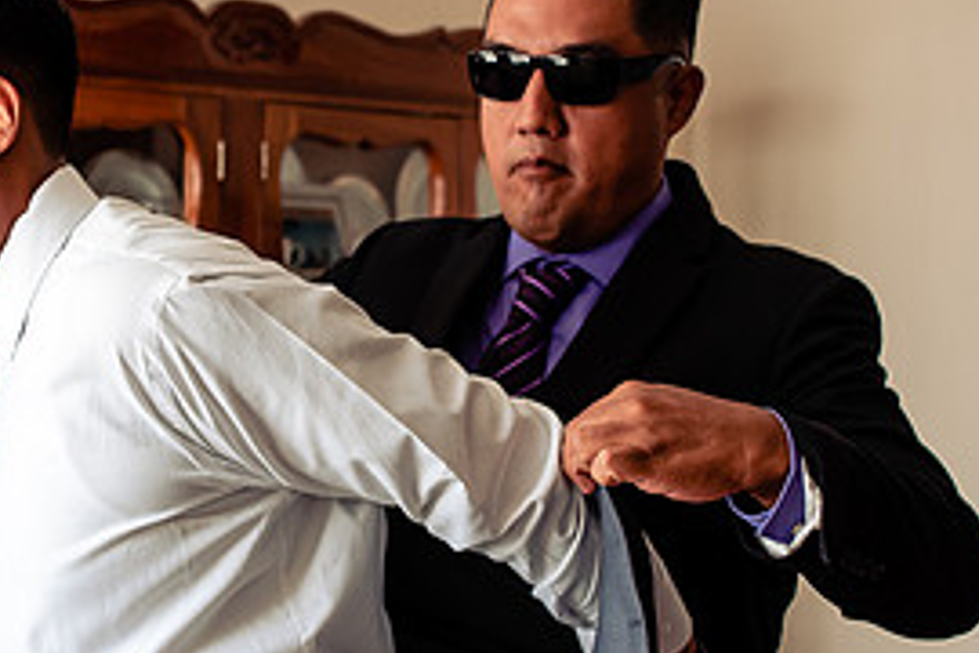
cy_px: 351
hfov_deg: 22.6
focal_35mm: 89
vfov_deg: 15.4
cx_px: 194
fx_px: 2420
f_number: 3.5
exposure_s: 1/160
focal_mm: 35
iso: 400
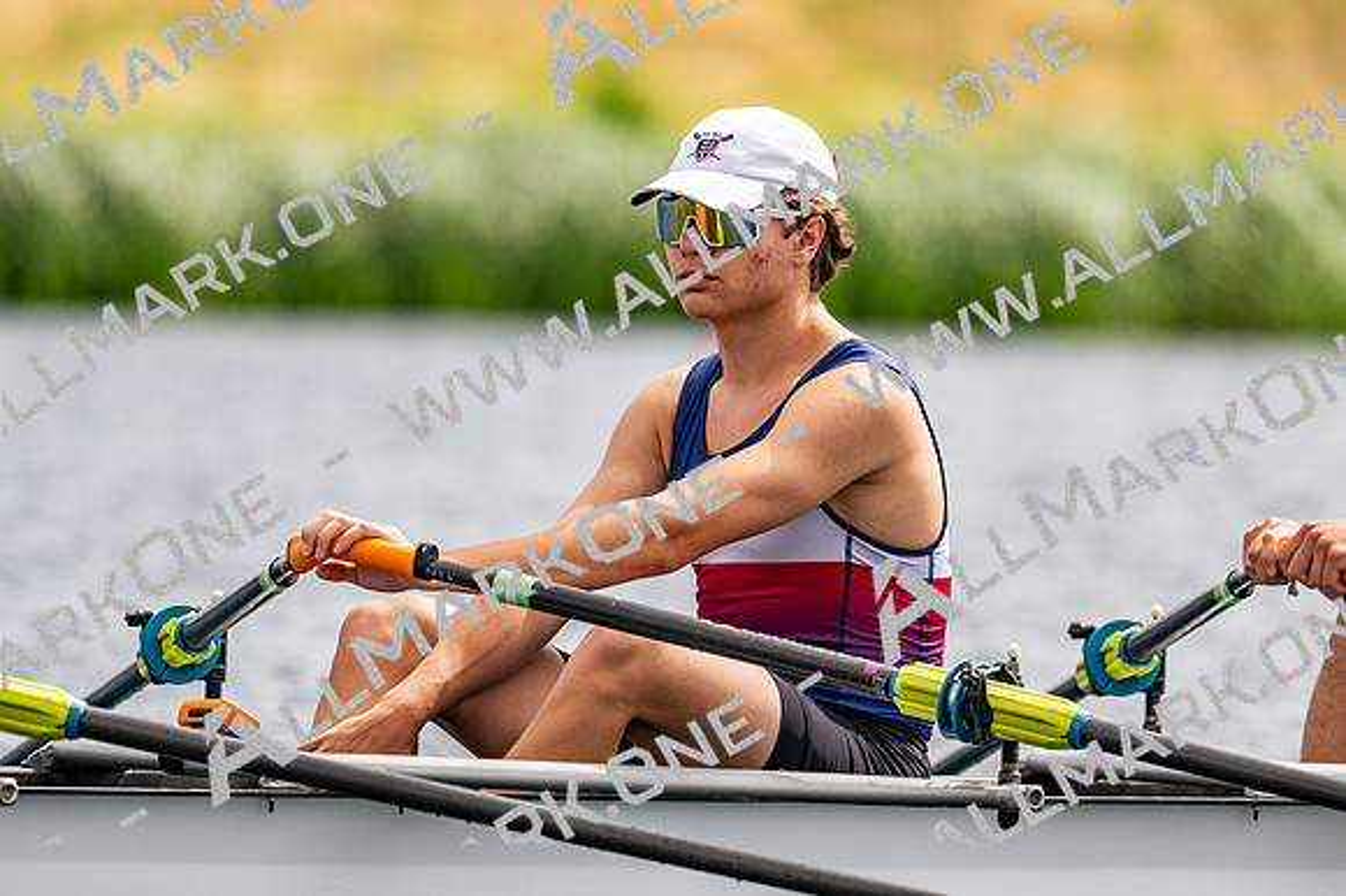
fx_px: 22420
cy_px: 448
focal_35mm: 600
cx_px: 673
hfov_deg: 3.4
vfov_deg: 2.3
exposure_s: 1/2500
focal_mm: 400
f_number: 4.5
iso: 220
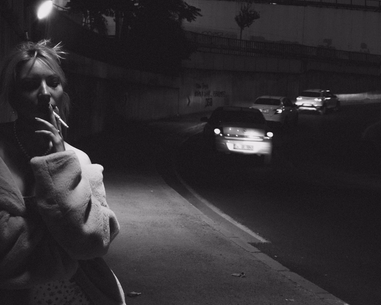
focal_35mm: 57
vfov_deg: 26.7
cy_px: 154
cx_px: 174
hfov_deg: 33.0
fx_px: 643
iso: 800
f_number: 13
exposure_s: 1/20
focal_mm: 50
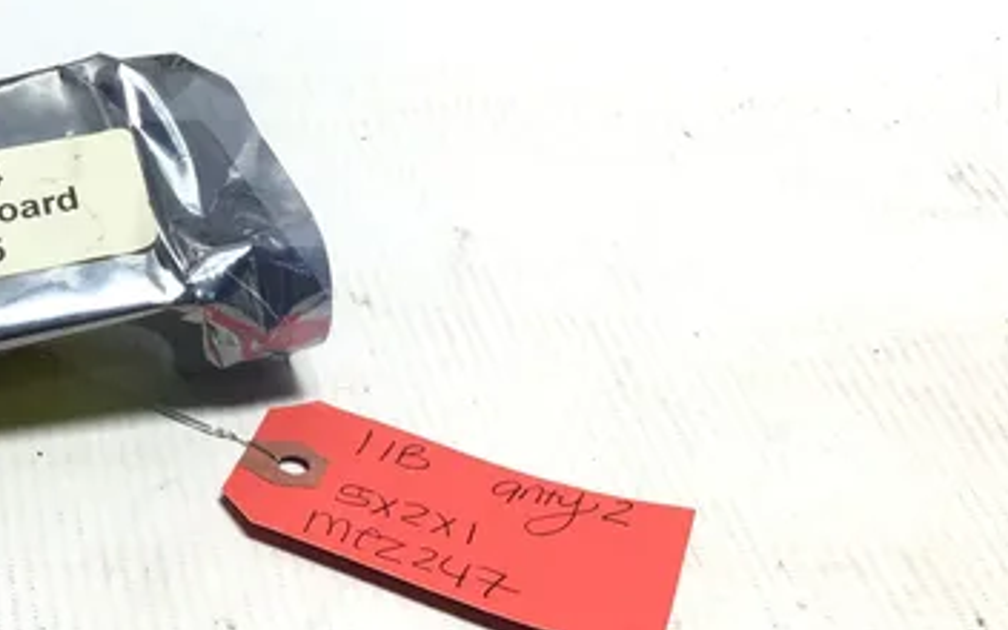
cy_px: 182
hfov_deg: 28.0
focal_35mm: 70
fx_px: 1923
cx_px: 60
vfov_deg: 18.5
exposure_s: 1/120
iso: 25
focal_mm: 3.3
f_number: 2.4
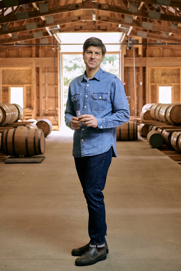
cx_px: 90
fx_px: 528
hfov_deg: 19.5
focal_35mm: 70
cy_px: 136
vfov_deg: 28.8
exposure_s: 1/60
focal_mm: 70
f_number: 5.6
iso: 1600
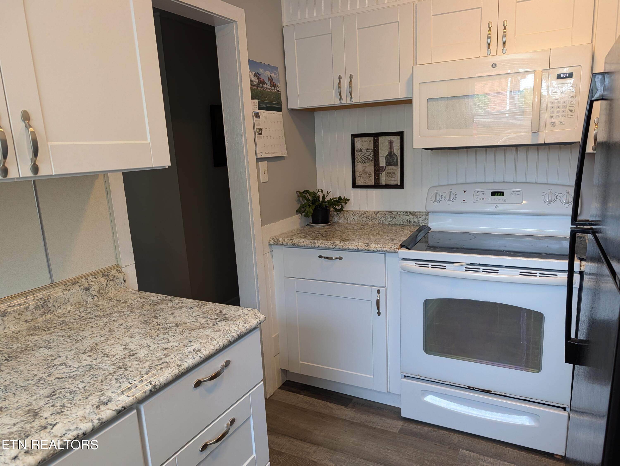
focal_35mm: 24
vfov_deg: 56.9
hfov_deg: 71.5
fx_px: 430
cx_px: 310
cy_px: 233
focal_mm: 6.9
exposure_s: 1/120
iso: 433
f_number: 1.68
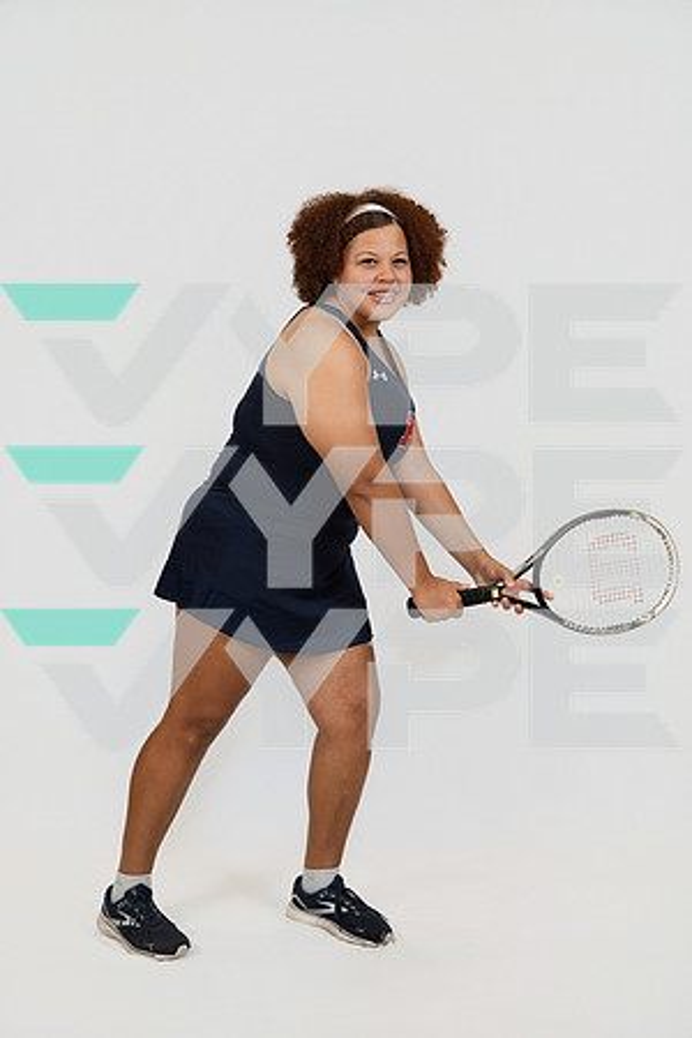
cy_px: 519
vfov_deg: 44.9
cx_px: 346
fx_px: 1257
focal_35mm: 44
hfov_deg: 30.8
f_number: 4
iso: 500
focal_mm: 43.6
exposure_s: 1/125
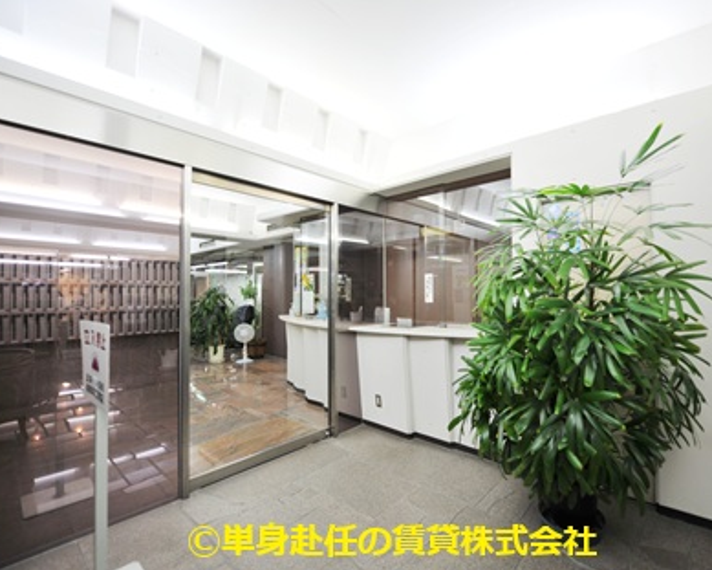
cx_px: 406
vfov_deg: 80.4
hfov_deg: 92.5
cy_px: 285
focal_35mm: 16
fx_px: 337
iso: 200
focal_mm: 14
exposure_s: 1/20
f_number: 2.8
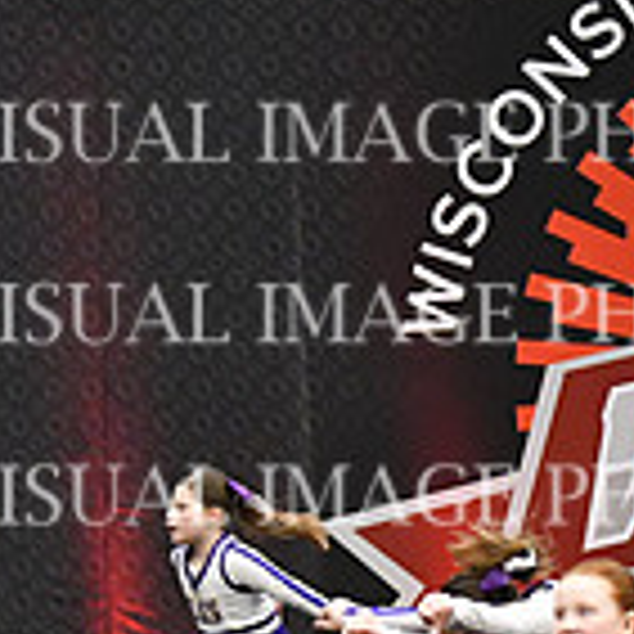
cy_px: 767
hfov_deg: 4.8
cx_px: 522
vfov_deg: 4.8
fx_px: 7584
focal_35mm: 366
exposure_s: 1/800
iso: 5000
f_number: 2.8
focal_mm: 70
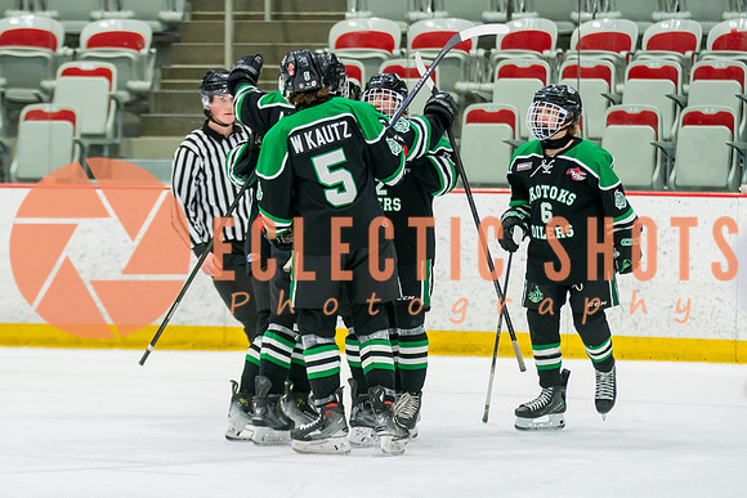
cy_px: 176
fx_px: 5876
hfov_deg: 7.3
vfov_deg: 4.9
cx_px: 322
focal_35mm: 283
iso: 1600
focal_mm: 142
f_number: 2.8
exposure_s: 1/640
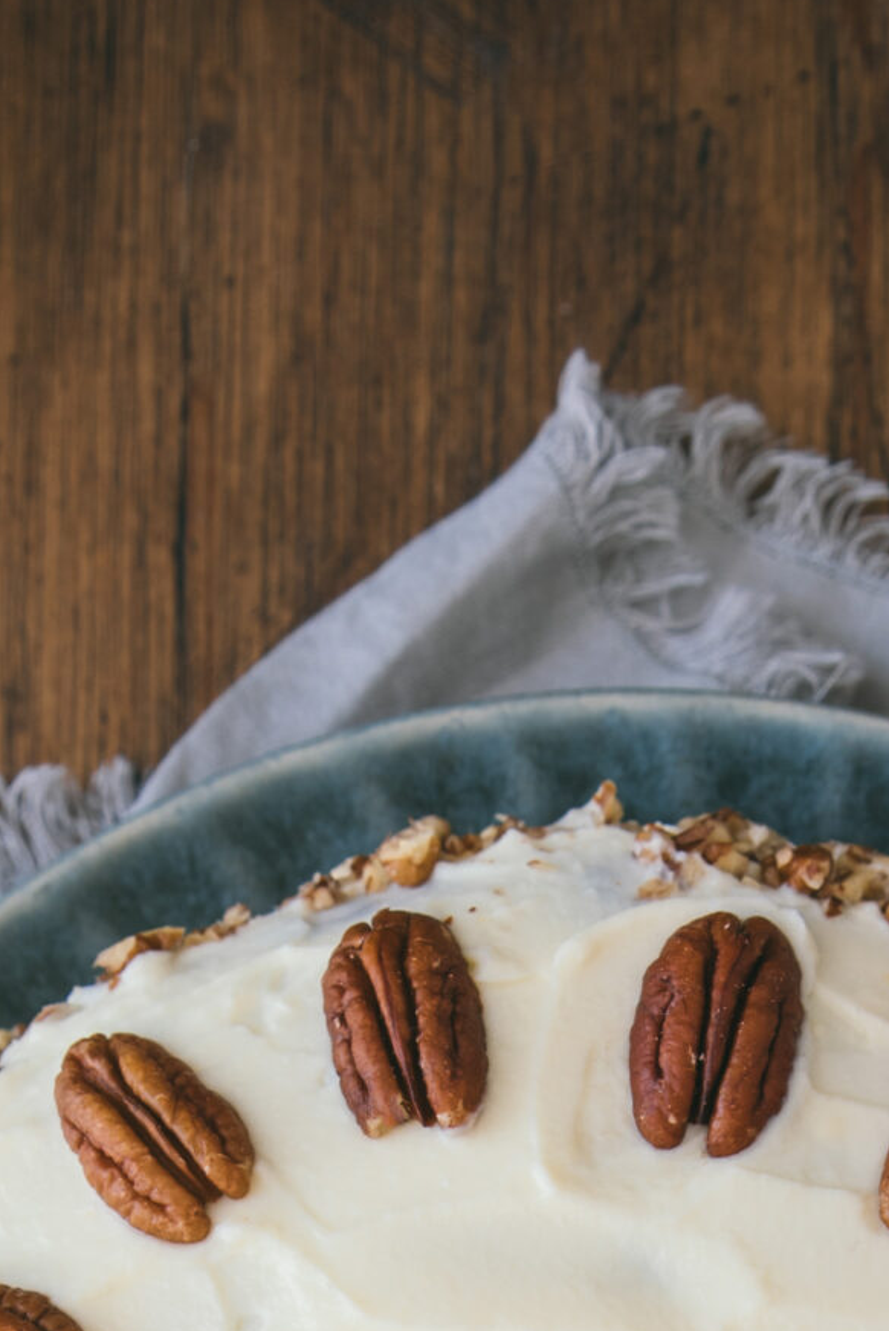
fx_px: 3476
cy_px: 1765
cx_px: 644
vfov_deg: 19.8
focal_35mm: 94
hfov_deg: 14.5
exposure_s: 1/50
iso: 200
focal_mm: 32
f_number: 4
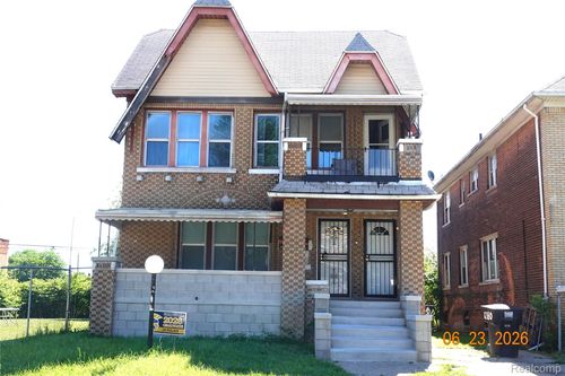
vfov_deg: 32.6
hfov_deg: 47.4
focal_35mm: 41
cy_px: 188
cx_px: 282
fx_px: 643
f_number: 4
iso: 100
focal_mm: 15.17
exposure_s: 1/250
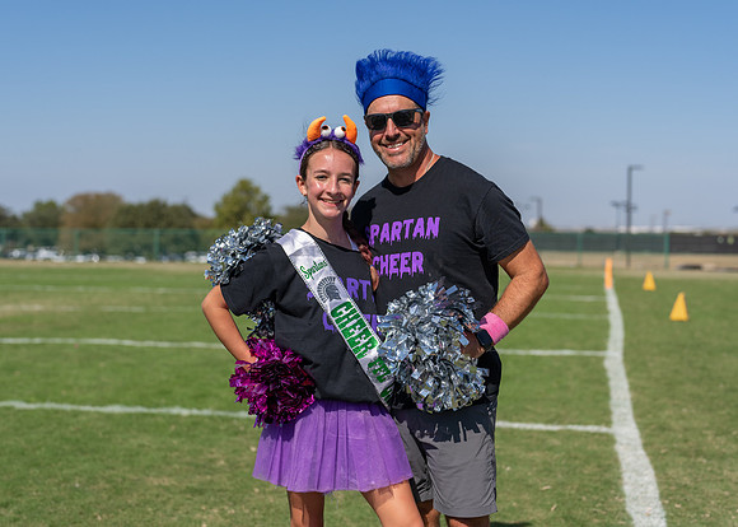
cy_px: 251
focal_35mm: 56
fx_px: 1180
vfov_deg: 25.2
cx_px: 372
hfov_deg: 34.7
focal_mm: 50
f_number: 2.5
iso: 100
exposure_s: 1/5000
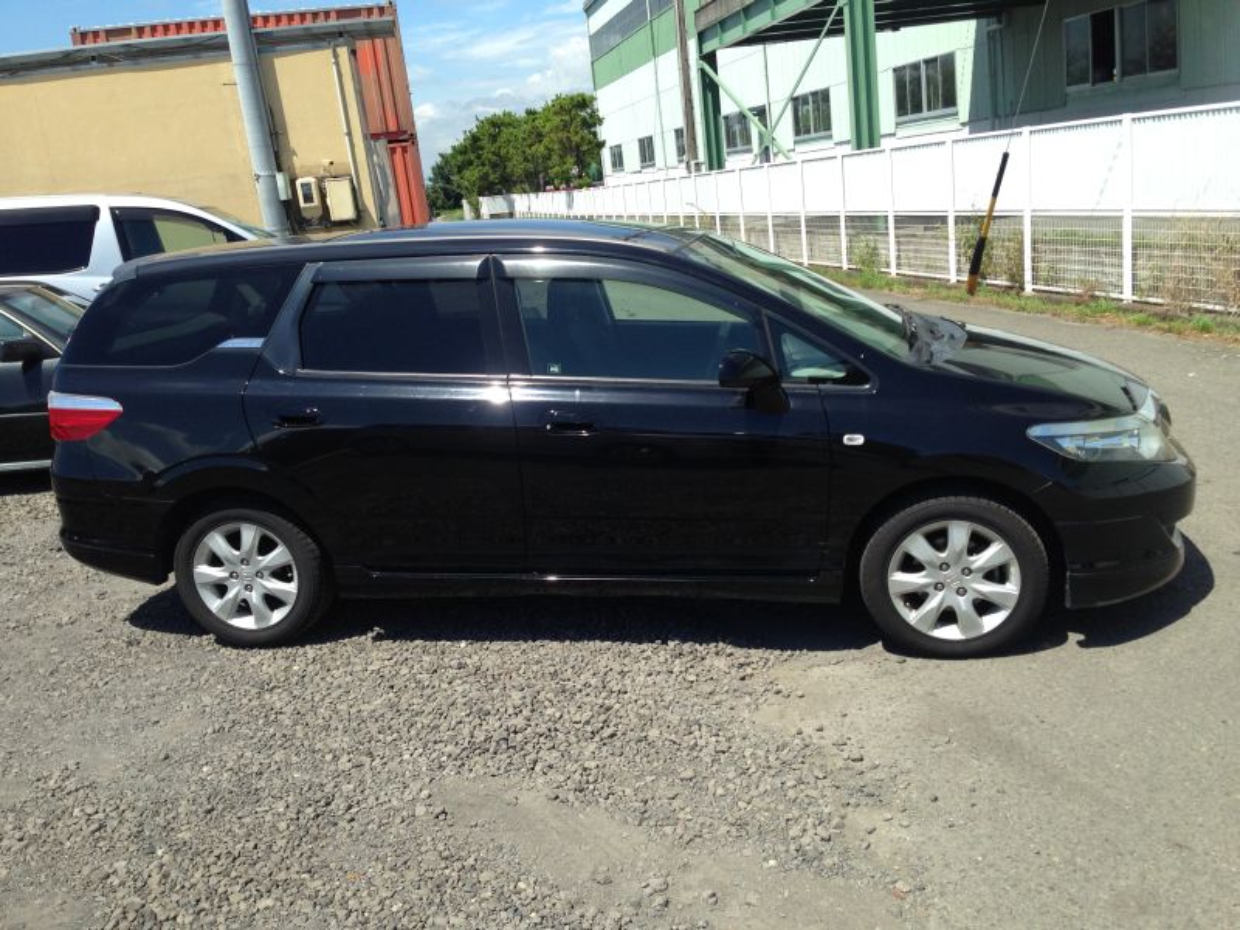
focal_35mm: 33
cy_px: 465
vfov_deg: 42.9
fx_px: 1182
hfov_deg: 55.4
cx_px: 620
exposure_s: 1/1178
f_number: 2.4
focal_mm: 4.12
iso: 50
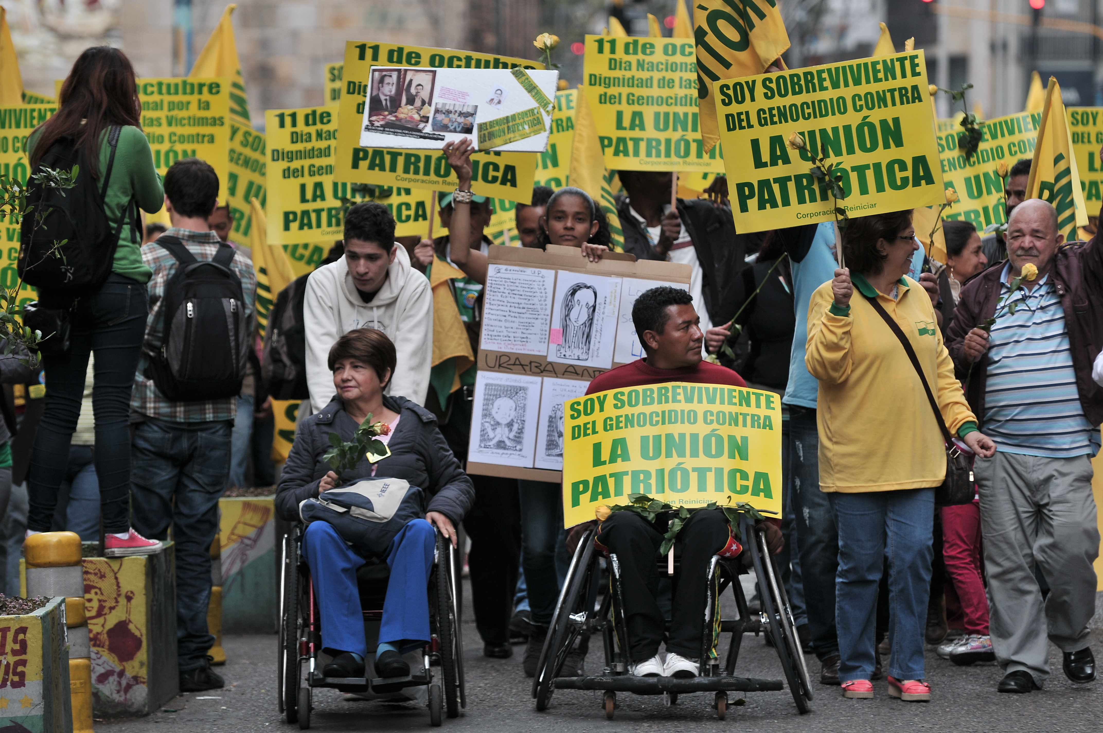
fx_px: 6885
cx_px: 552
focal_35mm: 225
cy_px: 366
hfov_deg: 9.2
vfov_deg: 6.1
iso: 200
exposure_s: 1/500
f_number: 3.5
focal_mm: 150
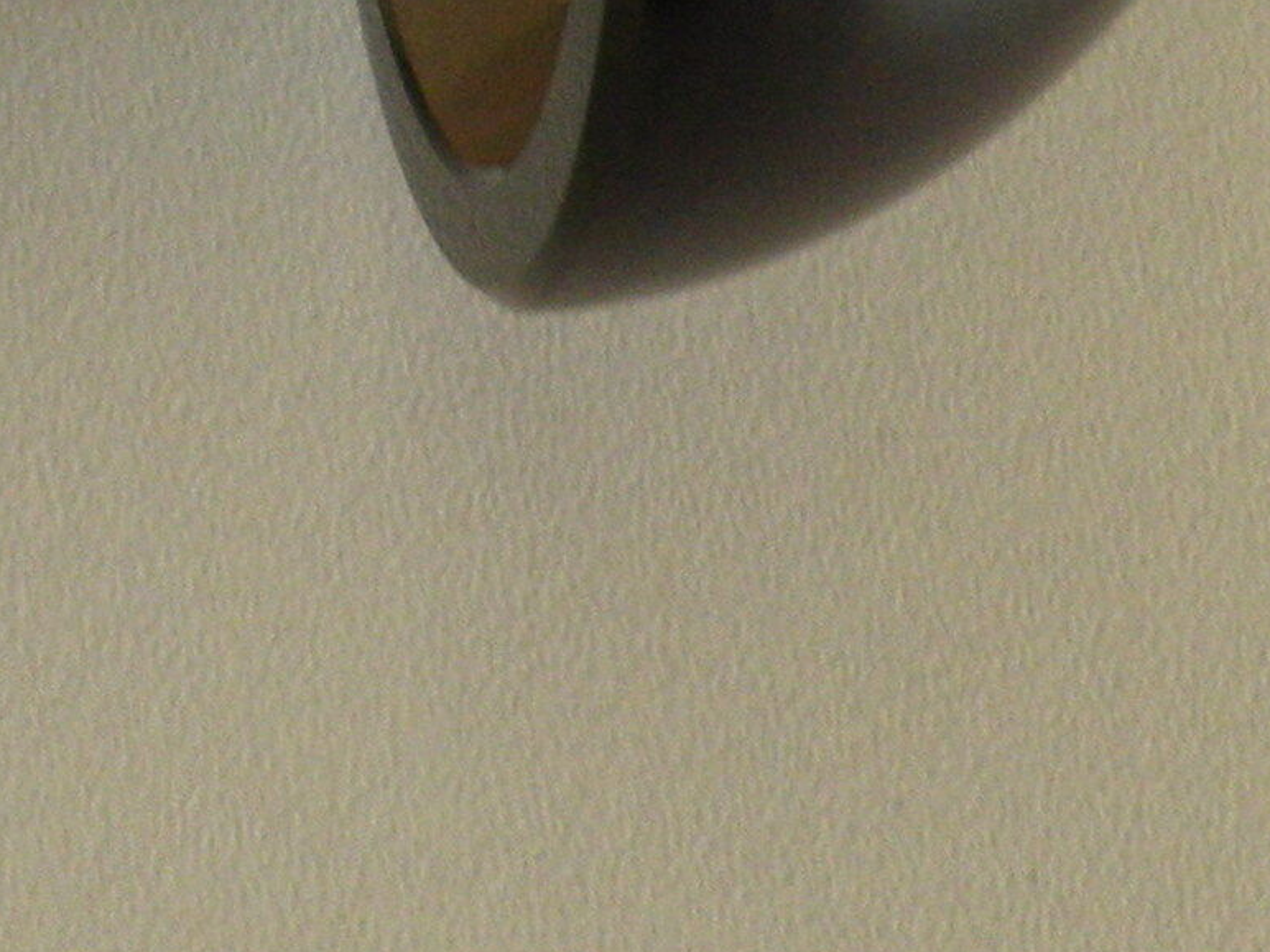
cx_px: -56
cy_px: -574
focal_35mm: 145
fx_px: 5320
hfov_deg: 13.4
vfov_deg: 9.9
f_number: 2.6
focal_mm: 4.9
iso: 100
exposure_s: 1/60
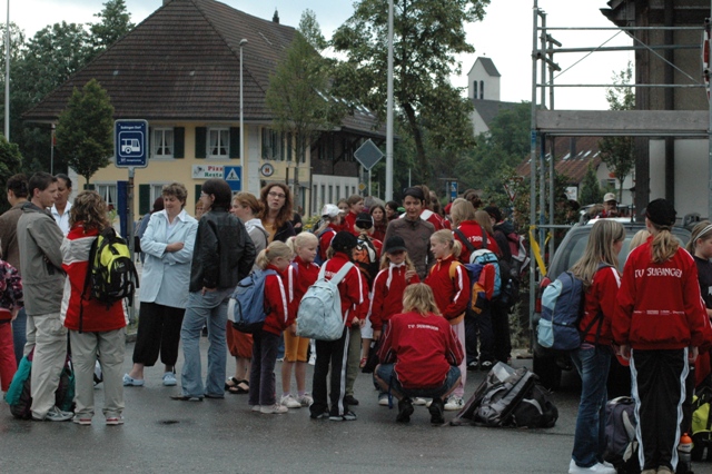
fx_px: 2076
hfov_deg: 19.5
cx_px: 356
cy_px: 237
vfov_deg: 13.0
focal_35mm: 105
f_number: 10
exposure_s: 1/400
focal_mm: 70
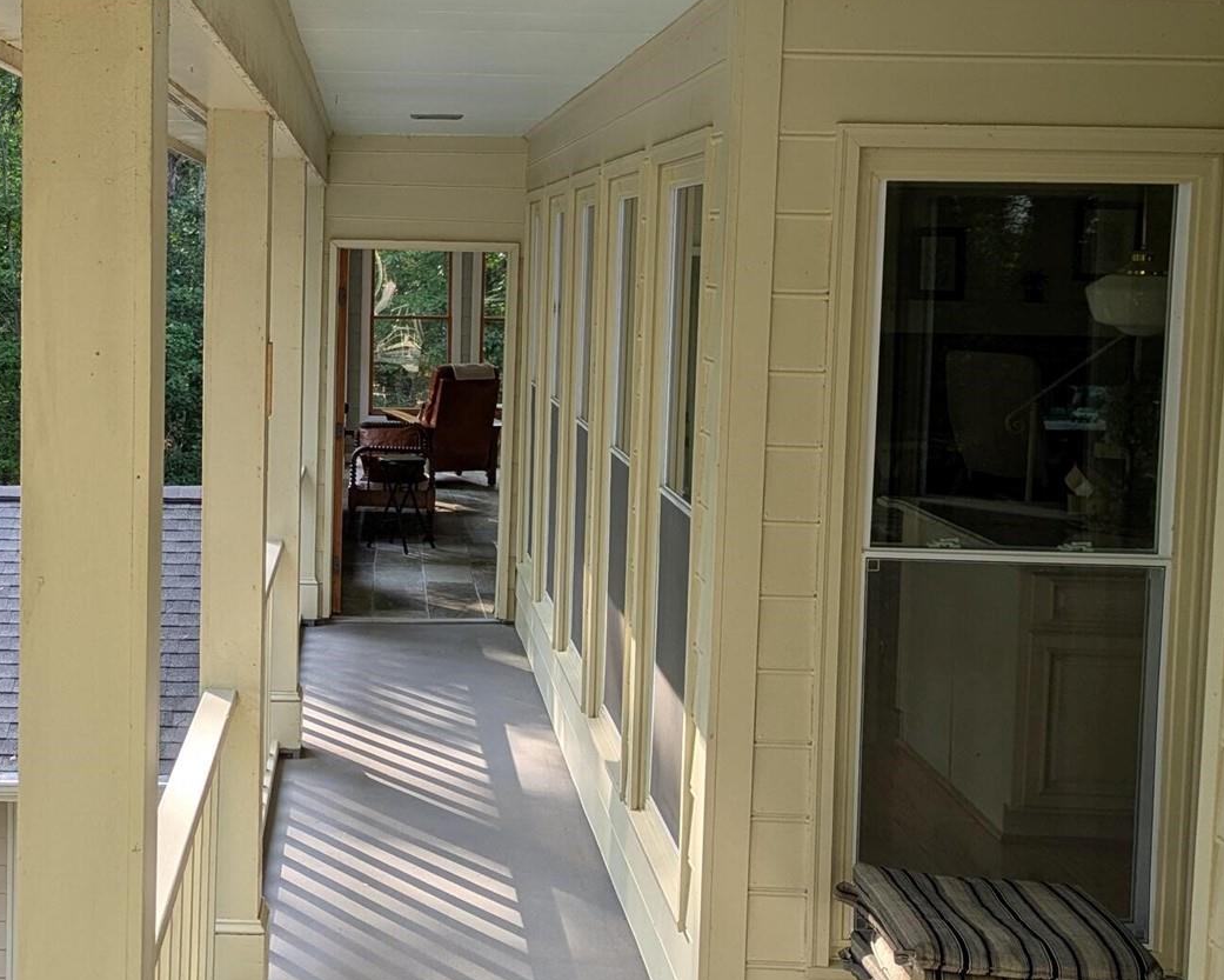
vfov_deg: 31.4
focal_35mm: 48
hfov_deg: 37.9
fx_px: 1739
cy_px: 384
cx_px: 325
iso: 49
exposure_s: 1/269
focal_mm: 5.43
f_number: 1.89
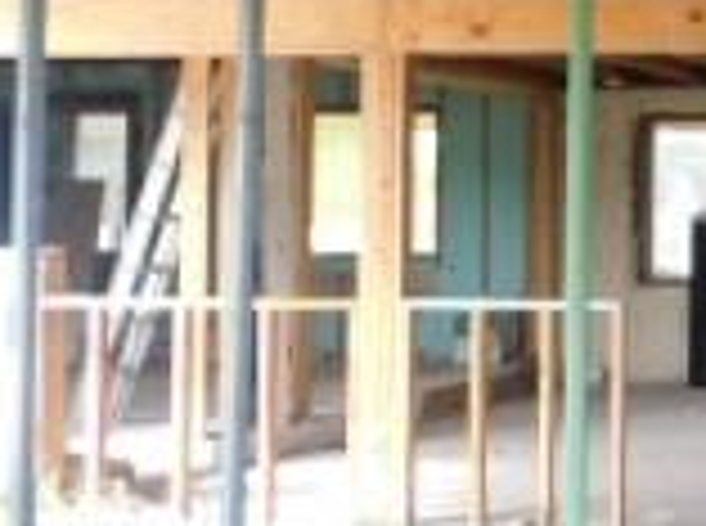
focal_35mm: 94
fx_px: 1913
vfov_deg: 15.6
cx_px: 1142
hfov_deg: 18.0
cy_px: 130
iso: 125
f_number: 3
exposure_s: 1/50
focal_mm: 4
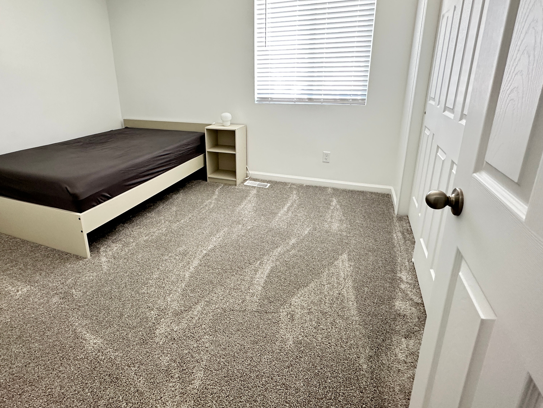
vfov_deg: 67.9
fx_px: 298
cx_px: 245
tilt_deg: -14.6
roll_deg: +0.3
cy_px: 161
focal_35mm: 19
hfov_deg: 84.4
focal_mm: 2.22
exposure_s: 1/60
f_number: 2.2
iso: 320
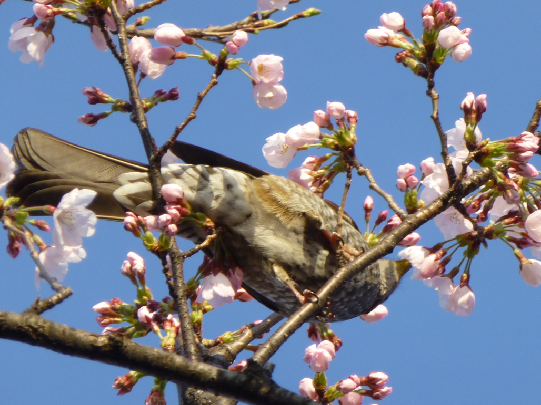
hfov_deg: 2.7
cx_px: 358
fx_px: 11675
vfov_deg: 2.0
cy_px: 237
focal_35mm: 747
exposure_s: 1/125
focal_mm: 86
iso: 100
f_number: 6.4
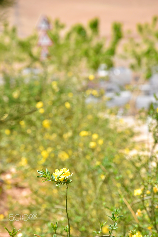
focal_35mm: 210
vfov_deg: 9.8
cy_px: 118
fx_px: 1383
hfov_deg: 6.5
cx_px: 79
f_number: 9
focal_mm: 140
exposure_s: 1/125
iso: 125
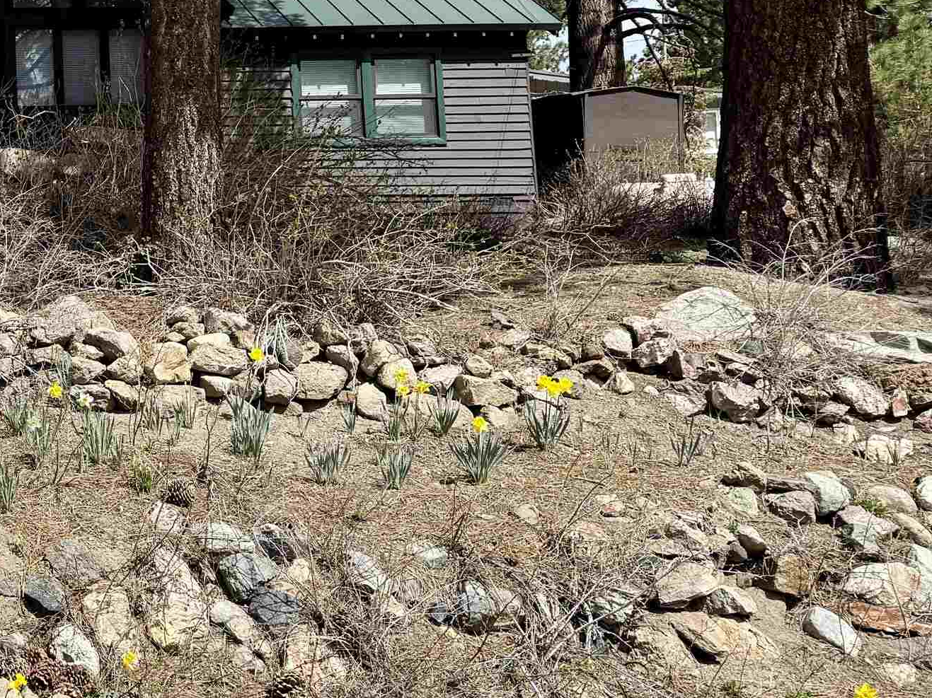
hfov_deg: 30.1
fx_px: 1507
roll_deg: +1.3
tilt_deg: +5.6
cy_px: 194
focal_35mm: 56
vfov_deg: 25.8
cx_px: -143
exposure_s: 1/4405
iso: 80
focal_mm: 6.76
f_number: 1.78
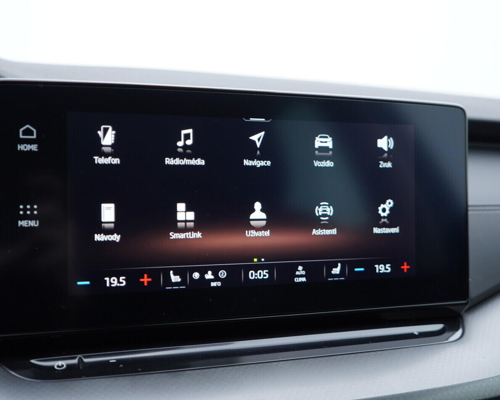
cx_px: 222
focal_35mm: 41
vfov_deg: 36.5
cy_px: 202
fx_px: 607
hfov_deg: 44.7
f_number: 2.8
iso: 125
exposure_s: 1/40
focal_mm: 24
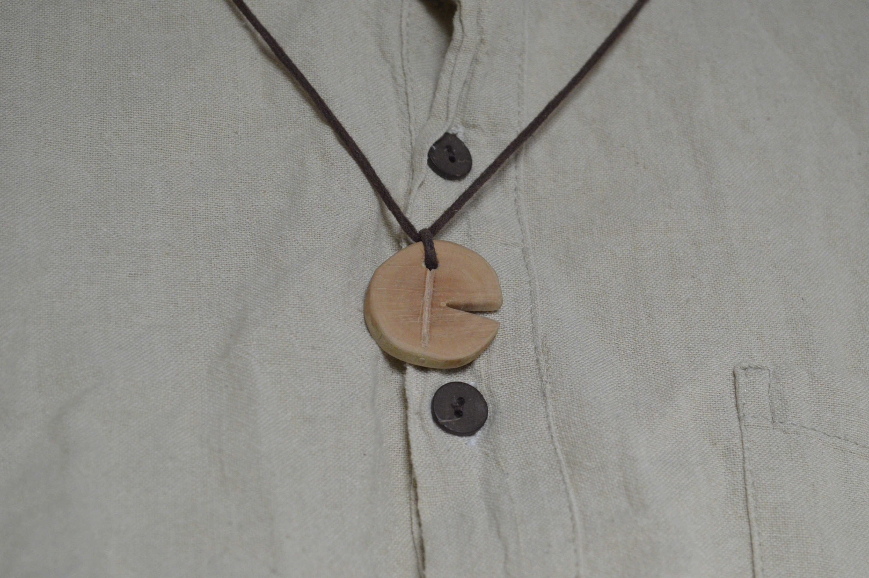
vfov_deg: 18.9
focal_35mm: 72
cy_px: 289
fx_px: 1737
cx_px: 434
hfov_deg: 28.1
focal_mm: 48
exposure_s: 1/320
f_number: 7.1
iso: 1600
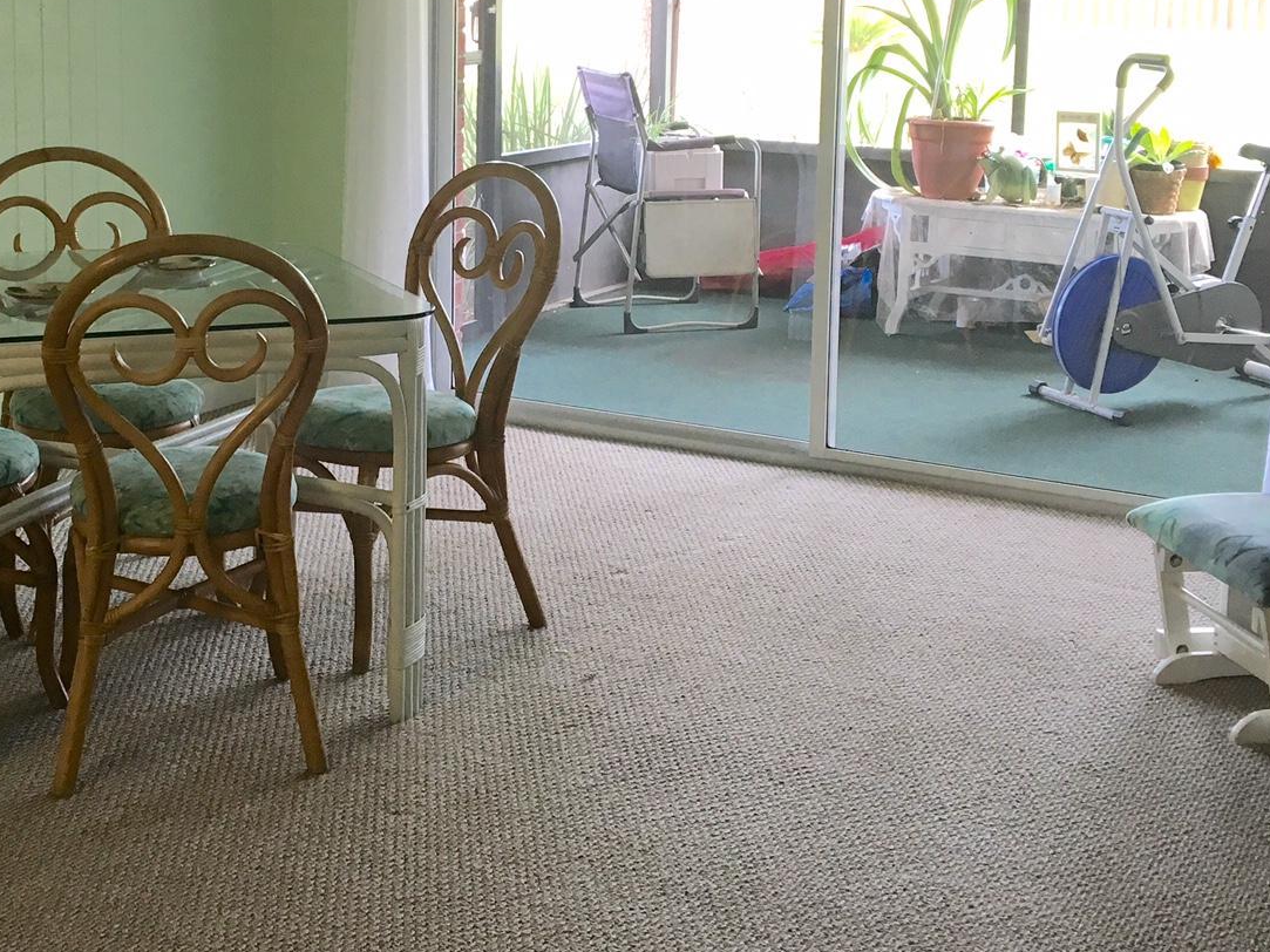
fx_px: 1981
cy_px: 195
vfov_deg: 26.5
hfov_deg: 35.3
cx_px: 441
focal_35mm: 54
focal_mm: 4.15
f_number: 2.2
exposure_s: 1/30
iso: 50
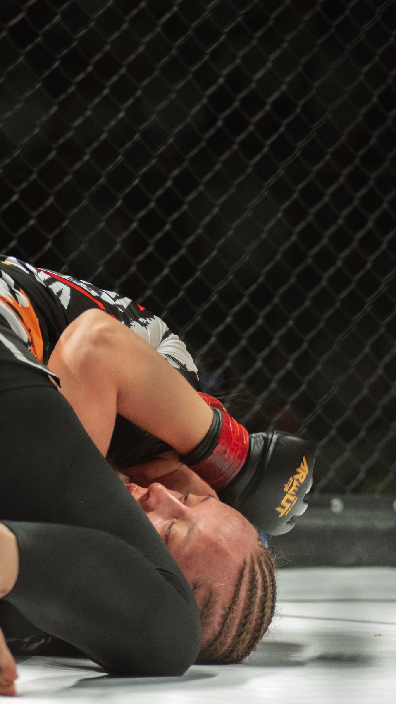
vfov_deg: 12.7
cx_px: 13
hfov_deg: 7.1
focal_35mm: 170
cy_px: 324
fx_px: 3172
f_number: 4
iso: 2000
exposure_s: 1/500
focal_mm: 100
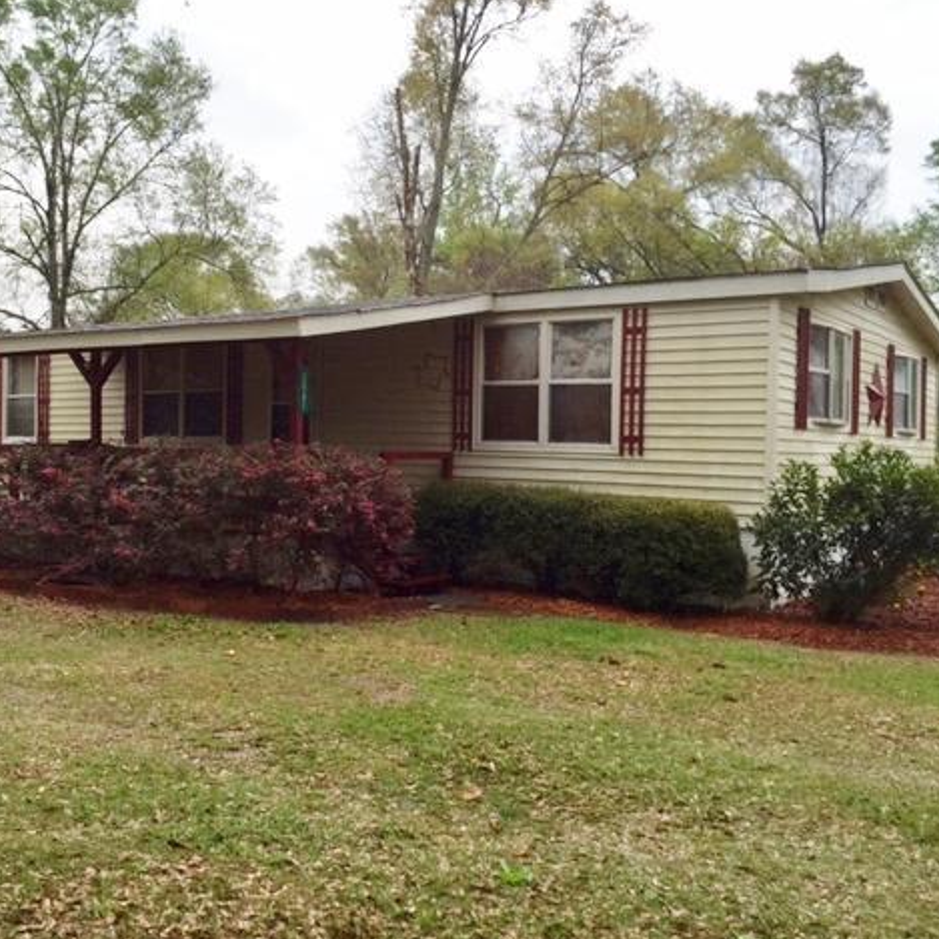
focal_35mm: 35
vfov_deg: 47.2
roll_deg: -3.0
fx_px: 1074
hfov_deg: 46.7
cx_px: 340
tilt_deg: -1.0
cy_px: 468
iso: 32
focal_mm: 4.15
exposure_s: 1/284
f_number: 2.2
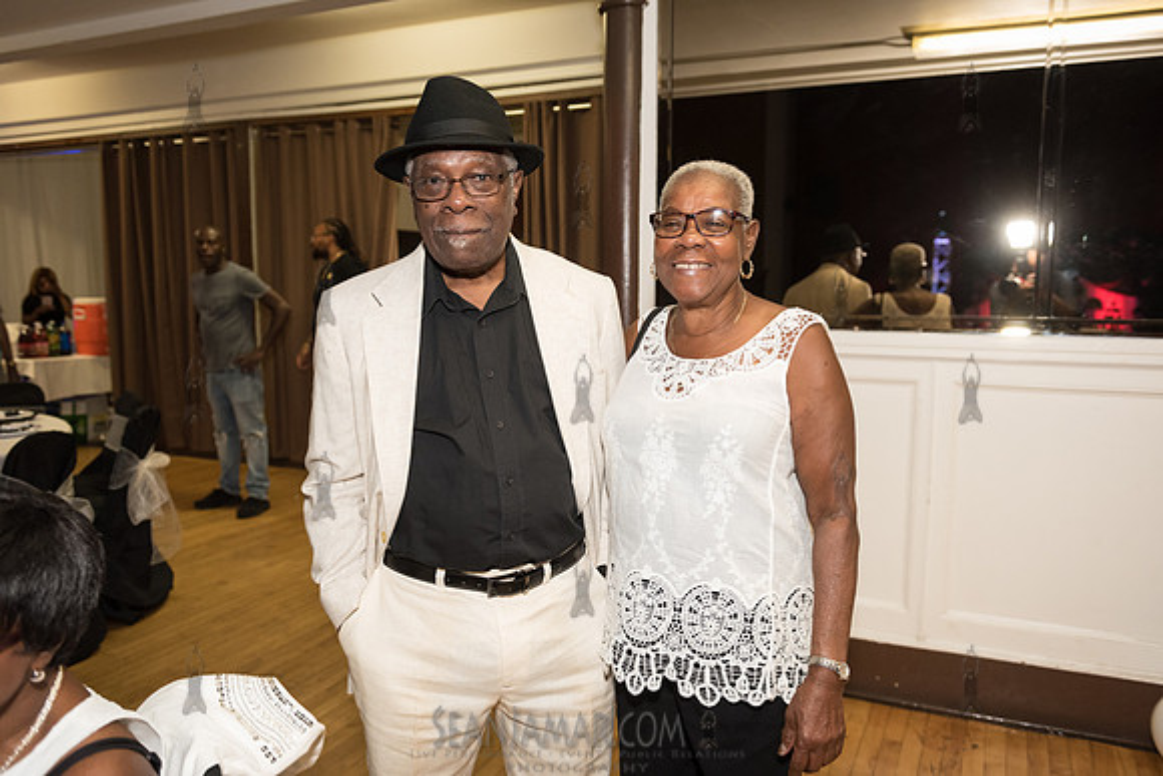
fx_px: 937
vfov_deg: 45.0
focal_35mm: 29
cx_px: 582
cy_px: 388
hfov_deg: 63.6
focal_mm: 29
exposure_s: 1/250
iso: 2000
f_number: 3.5
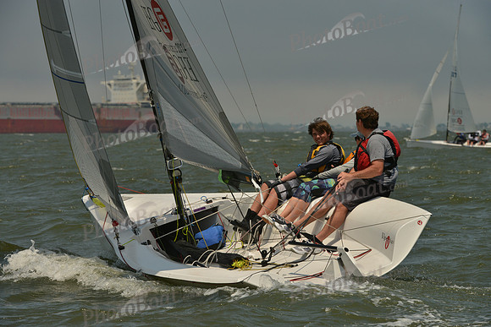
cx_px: 246
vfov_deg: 5.5
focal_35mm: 250
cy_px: 164
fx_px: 3410
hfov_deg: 8.2
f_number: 11
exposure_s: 1/1250
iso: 400
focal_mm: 250
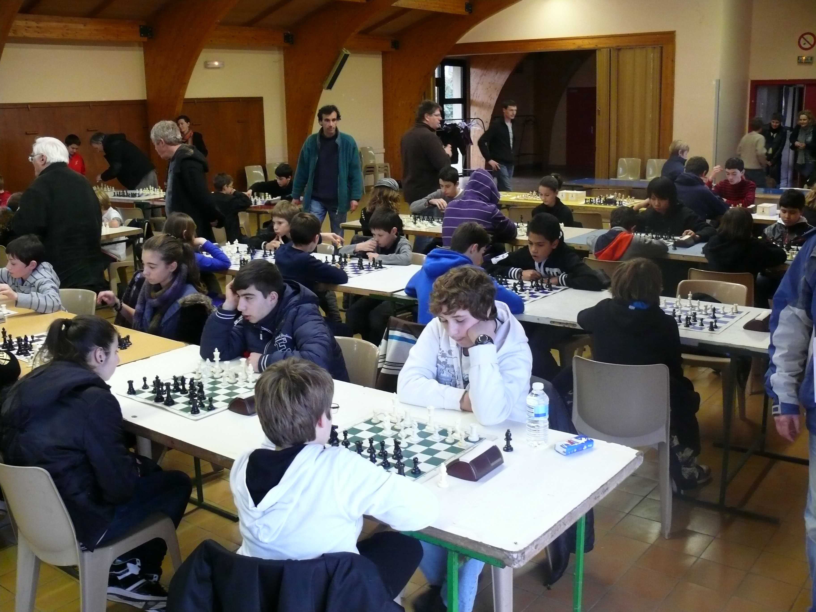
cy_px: 306
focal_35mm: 35
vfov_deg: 40.7
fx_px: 825
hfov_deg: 52.6
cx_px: 408
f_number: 2.8
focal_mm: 7.5
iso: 400
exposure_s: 1/40
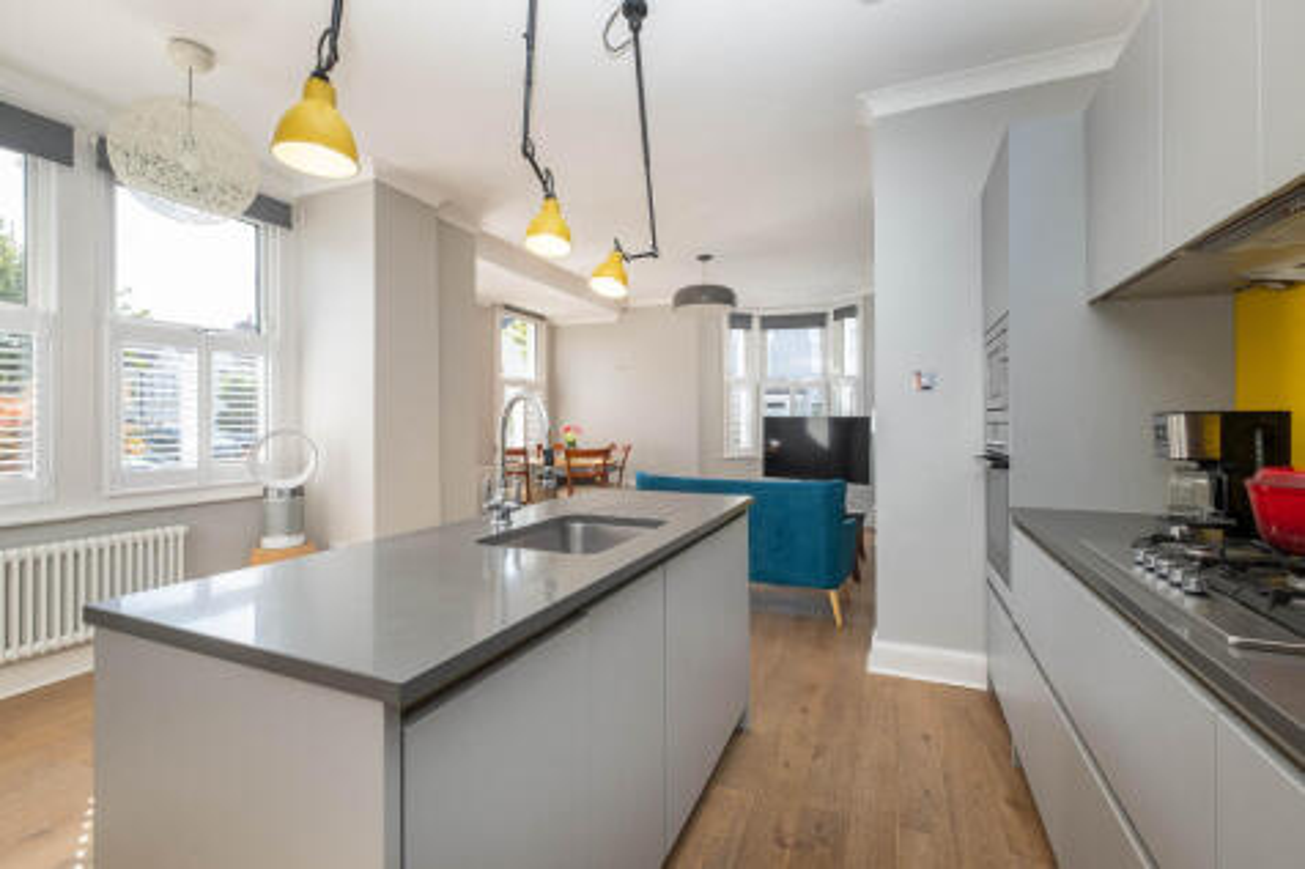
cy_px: 434
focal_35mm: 15
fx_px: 544
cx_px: 652
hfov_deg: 100.4
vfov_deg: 77.3
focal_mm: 10
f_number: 6.4
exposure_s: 1/160
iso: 400
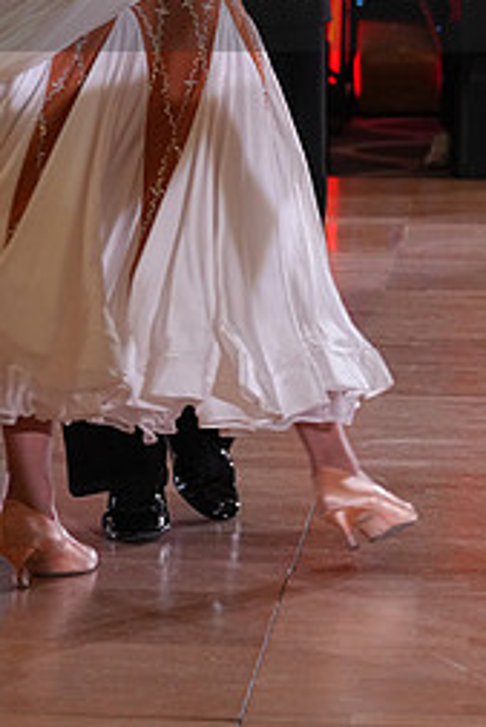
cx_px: 137
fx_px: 3336
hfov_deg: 8.3
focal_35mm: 165
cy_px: -43
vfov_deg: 12.3
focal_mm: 72
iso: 2500
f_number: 5
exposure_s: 1/250
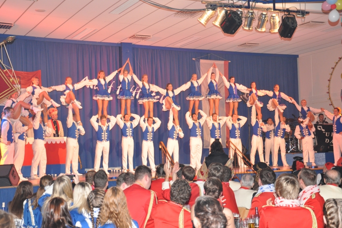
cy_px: 113
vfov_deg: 24.8
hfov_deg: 36.5
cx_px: 171
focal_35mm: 55
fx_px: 518
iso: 1000
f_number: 5.6
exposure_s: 1/60
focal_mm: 35
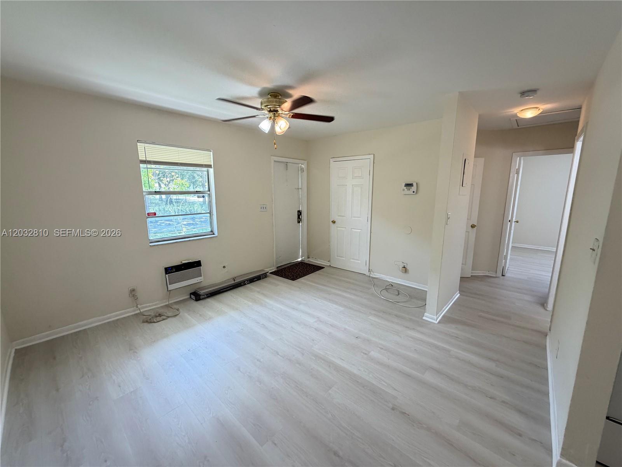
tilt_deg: -10.1
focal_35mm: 14
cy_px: 234
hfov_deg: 102.1
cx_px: 311
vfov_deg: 85.7
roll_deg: +0.4
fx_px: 252
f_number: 2.2
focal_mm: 2.22
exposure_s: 1/120
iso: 250
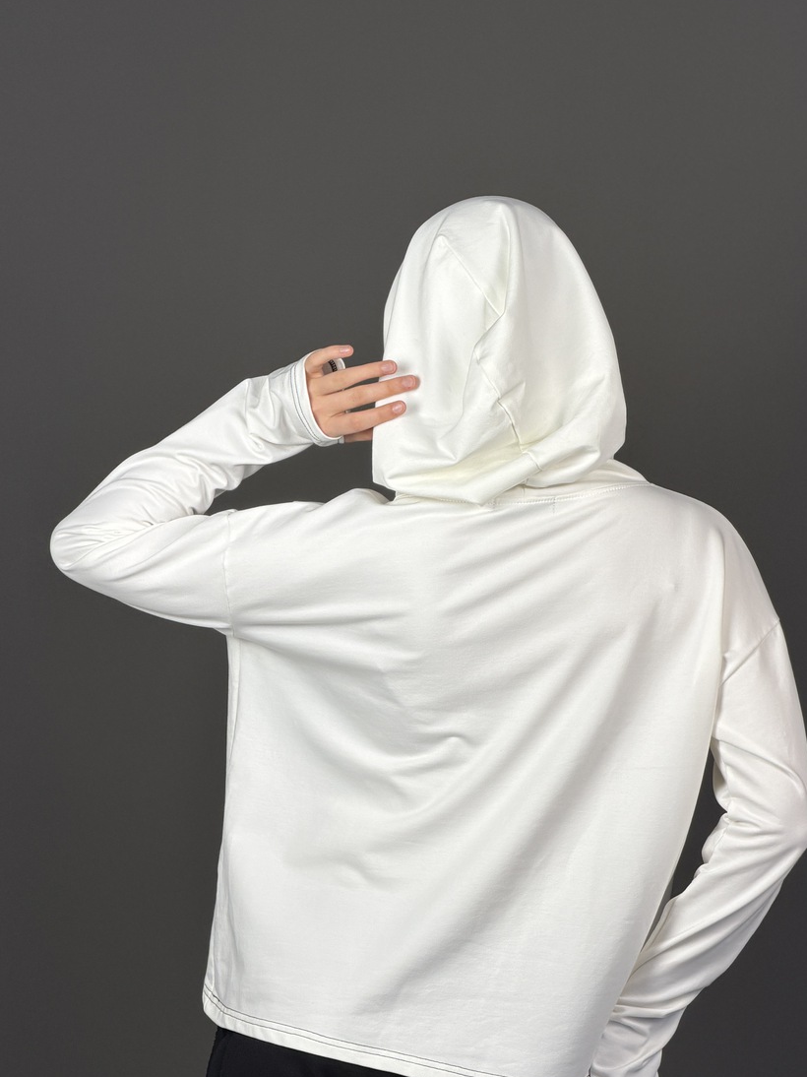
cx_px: 430
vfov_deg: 15.4
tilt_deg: -2.8
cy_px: 627
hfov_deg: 11.6
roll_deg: -1.4
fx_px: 3980
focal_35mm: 128
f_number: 2.8
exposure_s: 1/100
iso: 50
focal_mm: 16.89
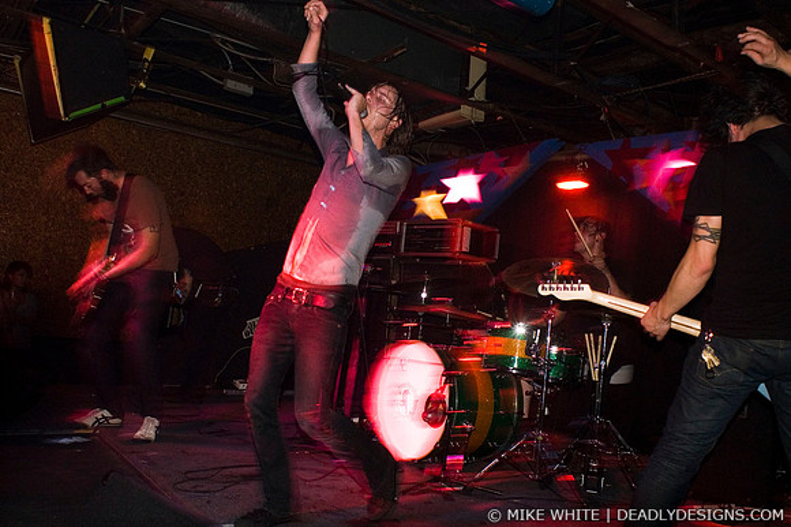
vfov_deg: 43.6
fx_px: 659
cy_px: 264
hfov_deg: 62.0
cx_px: 396
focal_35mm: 30
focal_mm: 20
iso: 1600
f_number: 6.3
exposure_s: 1/10
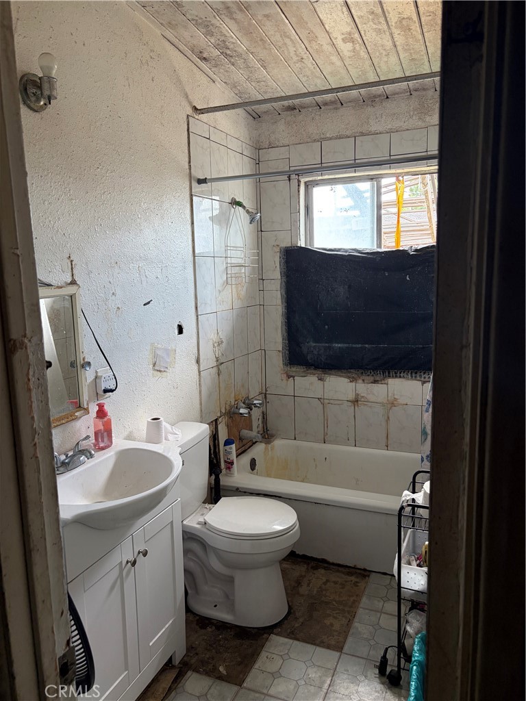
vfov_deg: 67.3
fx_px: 527
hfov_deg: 53.1
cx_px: 263
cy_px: 350
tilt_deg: -9.4
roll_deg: +1.6
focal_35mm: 26
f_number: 1.6
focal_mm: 5.96
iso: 125
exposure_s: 1/85
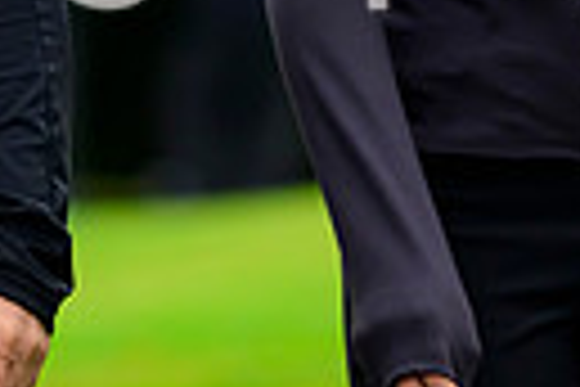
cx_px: 112
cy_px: -317
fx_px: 13081
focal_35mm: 812
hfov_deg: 2.5
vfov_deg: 1.7
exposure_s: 1/1600
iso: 1600
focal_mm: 180
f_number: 2.8
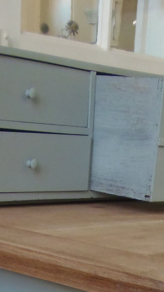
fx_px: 619
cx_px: 79
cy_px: 426
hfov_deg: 15.1
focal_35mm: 80
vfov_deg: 22.3
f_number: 2.9
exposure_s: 1/30
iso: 160
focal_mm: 4.3
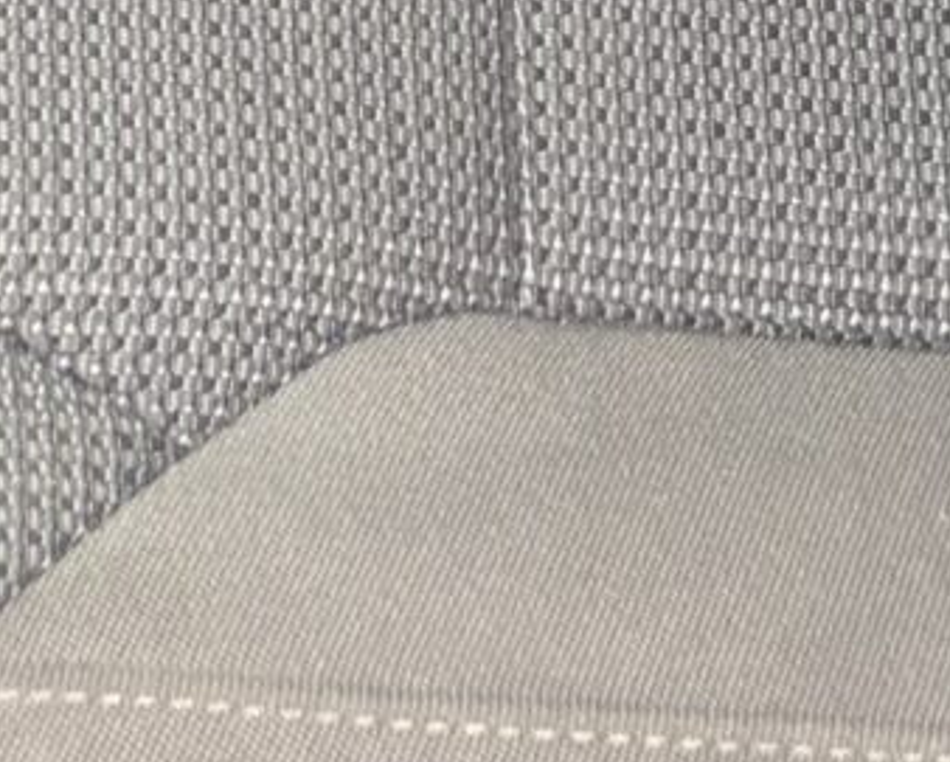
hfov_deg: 10.0
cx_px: 357
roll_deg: +6.9
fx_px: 5403
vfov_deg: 6.7
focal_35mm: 192
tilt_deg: -39.0
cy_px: -2103
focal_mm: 5.96
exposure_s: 1/60
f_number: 1.6
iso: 320
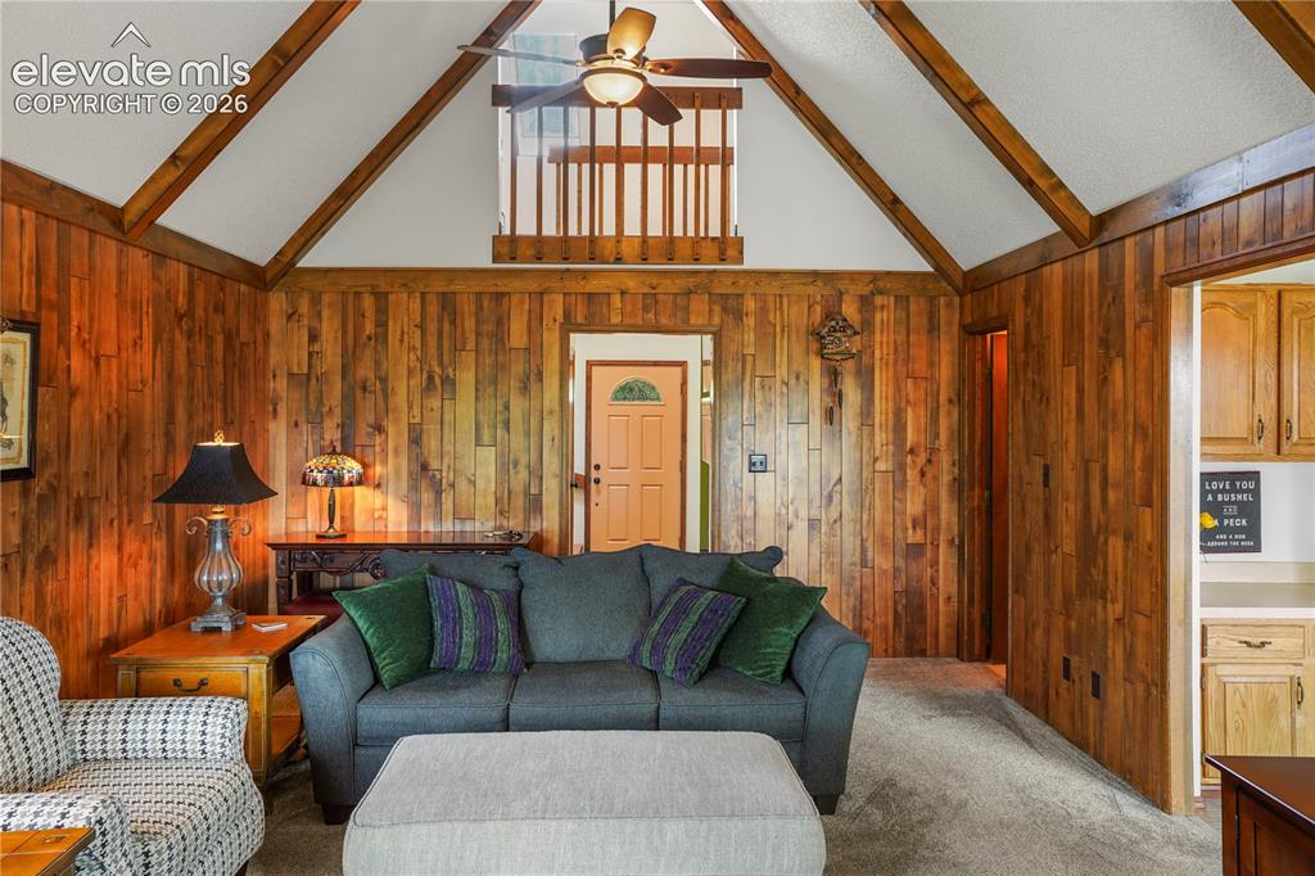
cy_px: 438
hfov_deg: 73.8
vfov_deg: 53.1
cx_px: 658
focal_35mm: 24
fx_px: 876
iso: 200
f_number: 8
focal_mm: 24
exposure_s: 1/2
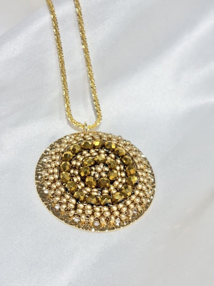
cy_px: 143
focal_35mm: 52
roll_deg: +5.2
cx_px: 107
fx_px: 429
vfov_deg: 36.8
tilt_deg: -29.3
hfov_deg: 28.0
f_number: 1.6
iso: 32
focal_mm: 5.96
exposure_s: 1/274
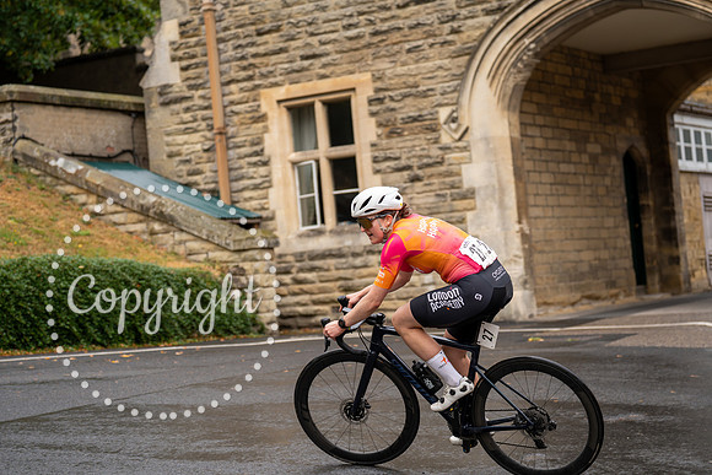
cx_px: 356
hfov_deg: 28.8
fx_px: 1385
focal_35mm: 70
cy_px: 238
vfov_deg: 19.5
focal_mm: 70
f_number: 2.8
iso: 640
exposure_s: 1/800
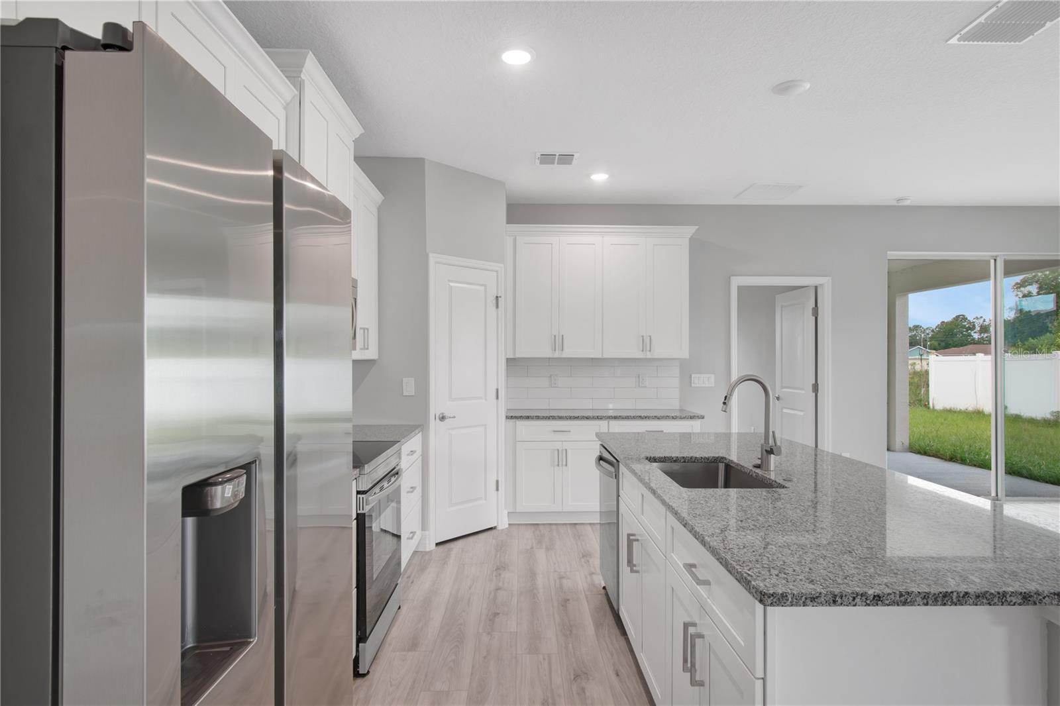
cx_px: 530
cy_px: 353
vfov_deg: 63.2
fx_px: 574
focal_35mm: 20
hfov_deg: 85.4
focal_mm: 13
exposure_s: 1/60
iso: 250
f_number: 9
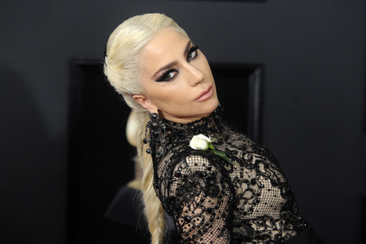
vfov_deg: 10.2
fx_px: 1372
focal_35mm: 135
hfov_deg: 15.2
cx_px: 183
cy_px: 122
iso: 1600
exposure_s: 1/500
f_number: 4.5
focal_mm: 135
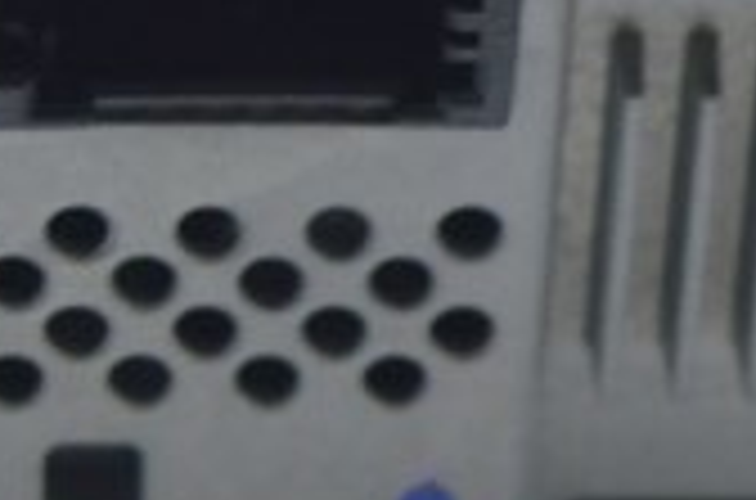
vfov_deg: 4.1
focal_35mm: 330
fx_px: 6910
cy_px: 79
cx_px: 220
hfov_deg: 6.3
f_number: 5.6
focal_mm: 36
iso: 400
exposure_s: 1/20
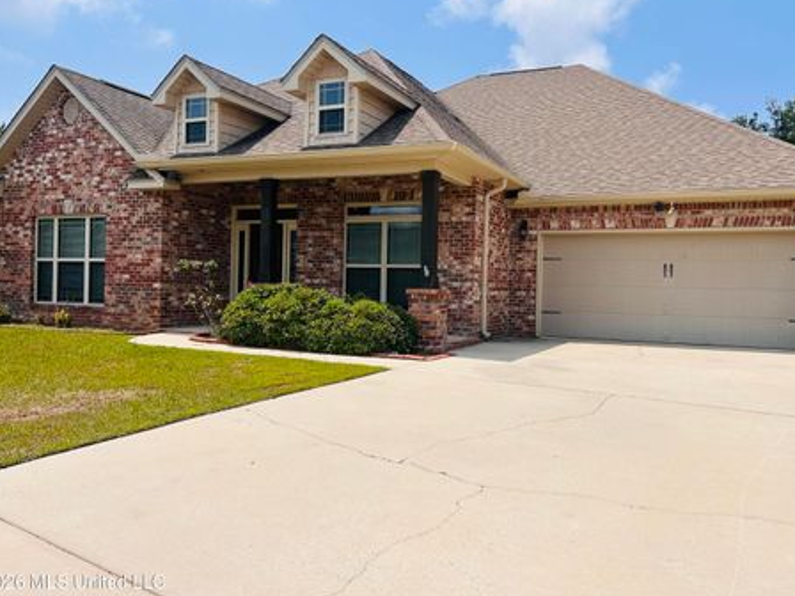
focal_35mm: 29
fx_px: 666
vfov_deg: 48.2
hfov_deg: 61.6
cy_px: 279
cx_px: 412
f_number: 1.5
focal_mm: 5.7
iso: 50
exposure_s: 1/7463
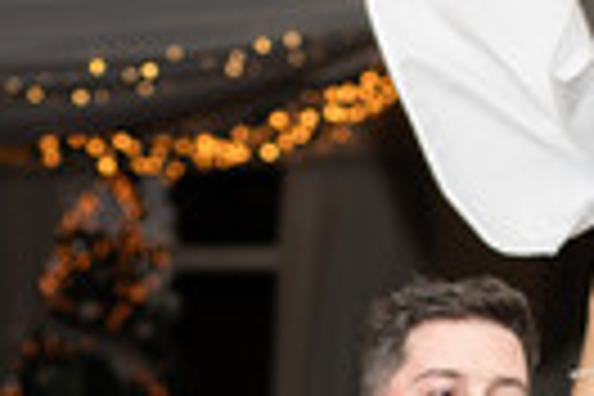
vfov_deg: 4.5
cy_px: 529
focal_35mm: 303
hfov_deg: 6.8
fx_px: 4999
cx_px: 486
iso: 400
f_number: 2.8
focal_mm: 100
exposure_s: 1/160
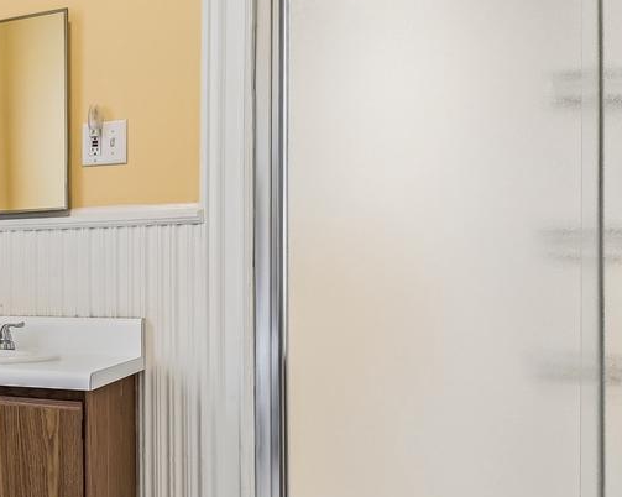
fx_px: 791
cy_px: 256
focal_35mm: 43
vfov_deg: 34.9
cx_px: -150
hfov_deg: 33.6
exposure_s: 1/1.25
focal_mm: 16
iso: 125
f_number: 8
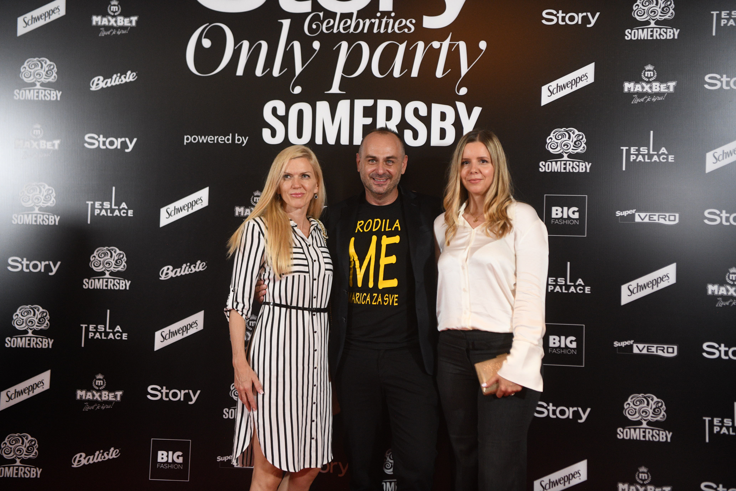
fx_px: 1022
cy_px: 246
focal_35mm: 50
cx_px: 368
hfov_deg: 39.6
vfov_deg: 27.0
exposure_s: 1/160
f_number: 3.2
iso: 2500
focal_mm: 50
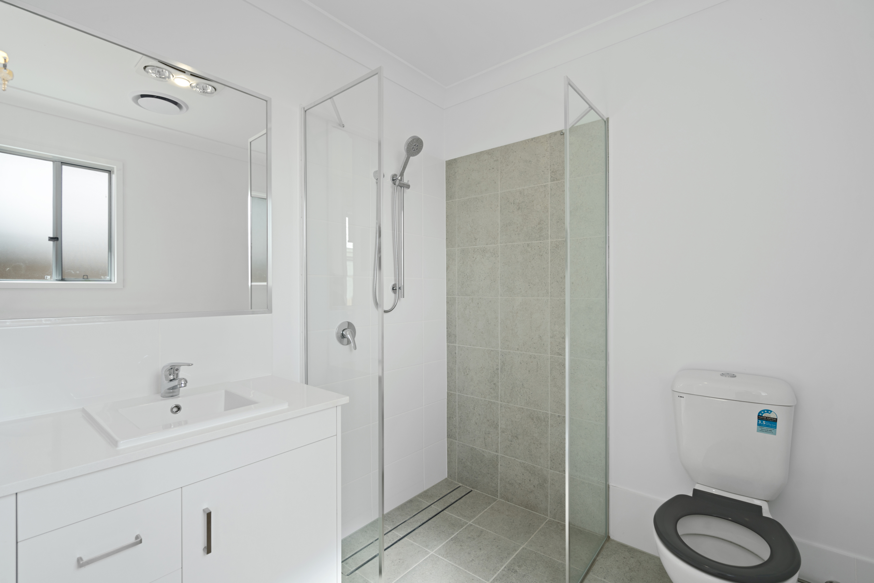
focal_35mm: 16
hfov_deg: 96.7
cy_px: 292
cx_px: 437
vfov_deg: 73.8
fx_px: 388
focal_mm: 16
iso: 200
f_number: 8
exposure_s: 1/20
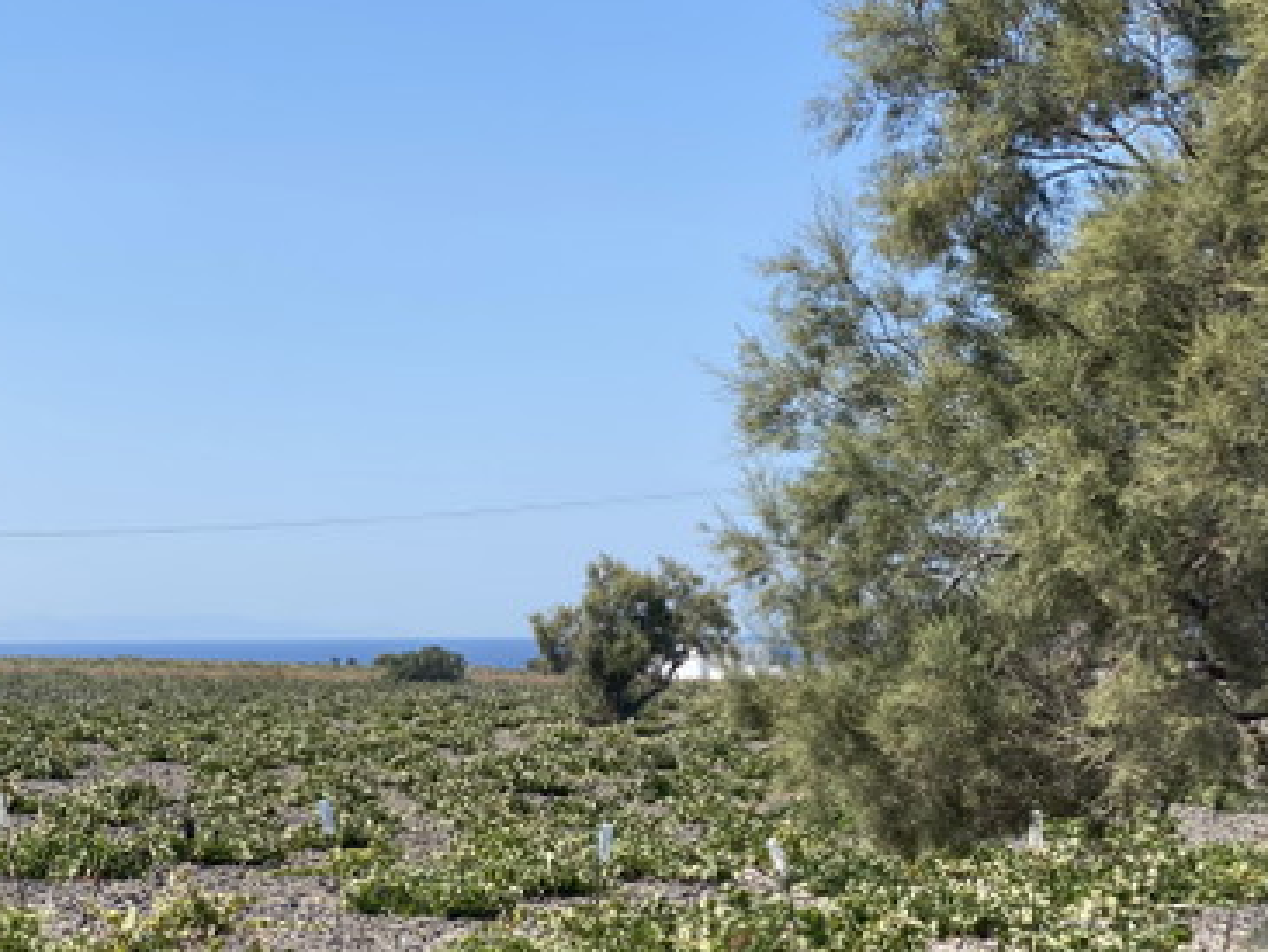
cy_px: 611
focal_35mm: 71
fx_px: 2602
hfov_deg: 27.4
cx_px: 540
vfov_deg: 20.7
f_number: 2
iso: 20
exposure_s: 1/1712
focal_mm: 6
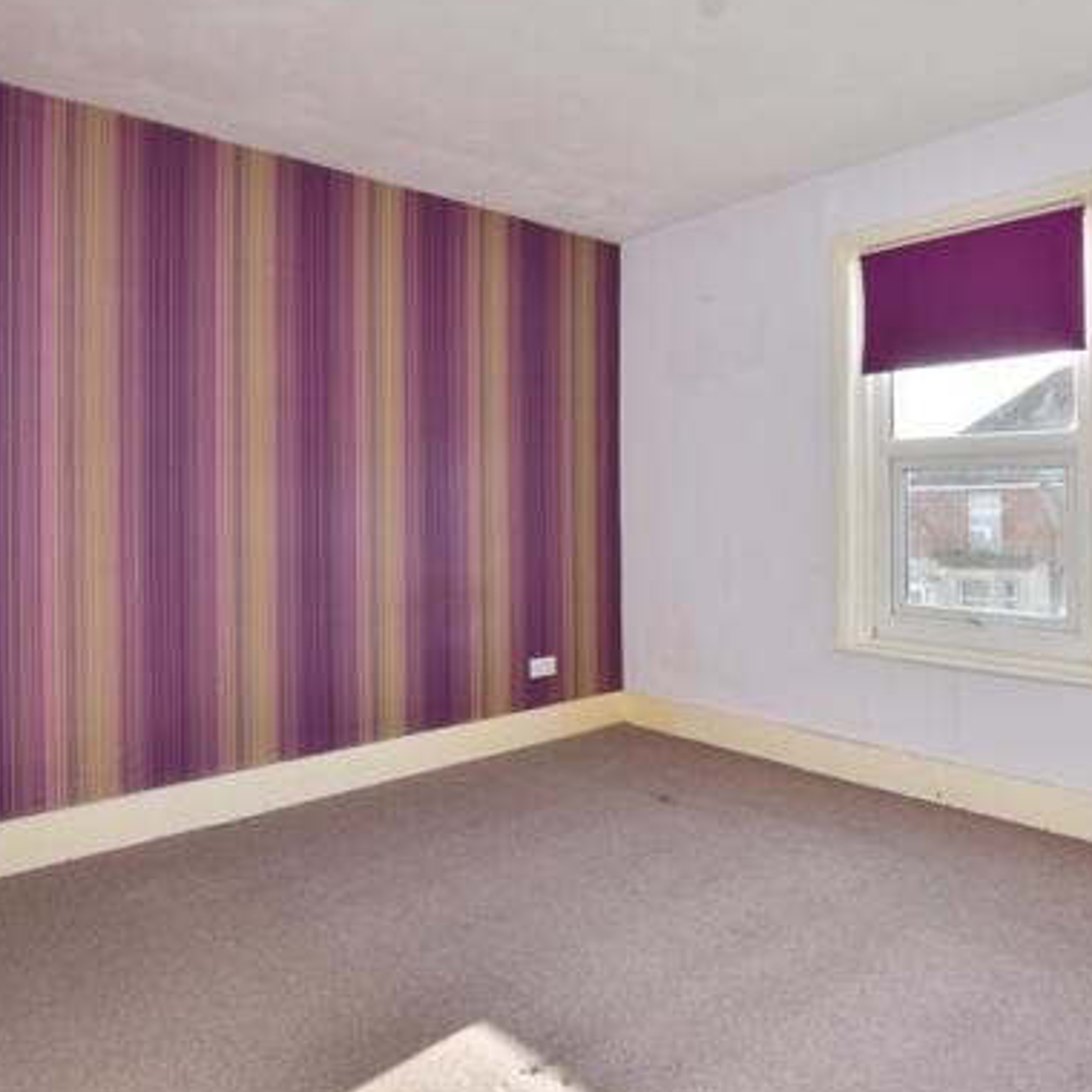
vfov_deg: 69.5
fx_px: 785
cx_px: 672
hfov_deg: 68.7
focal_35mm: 22
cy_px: 496
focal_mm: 10
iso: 400
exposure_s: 1/40
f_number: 11
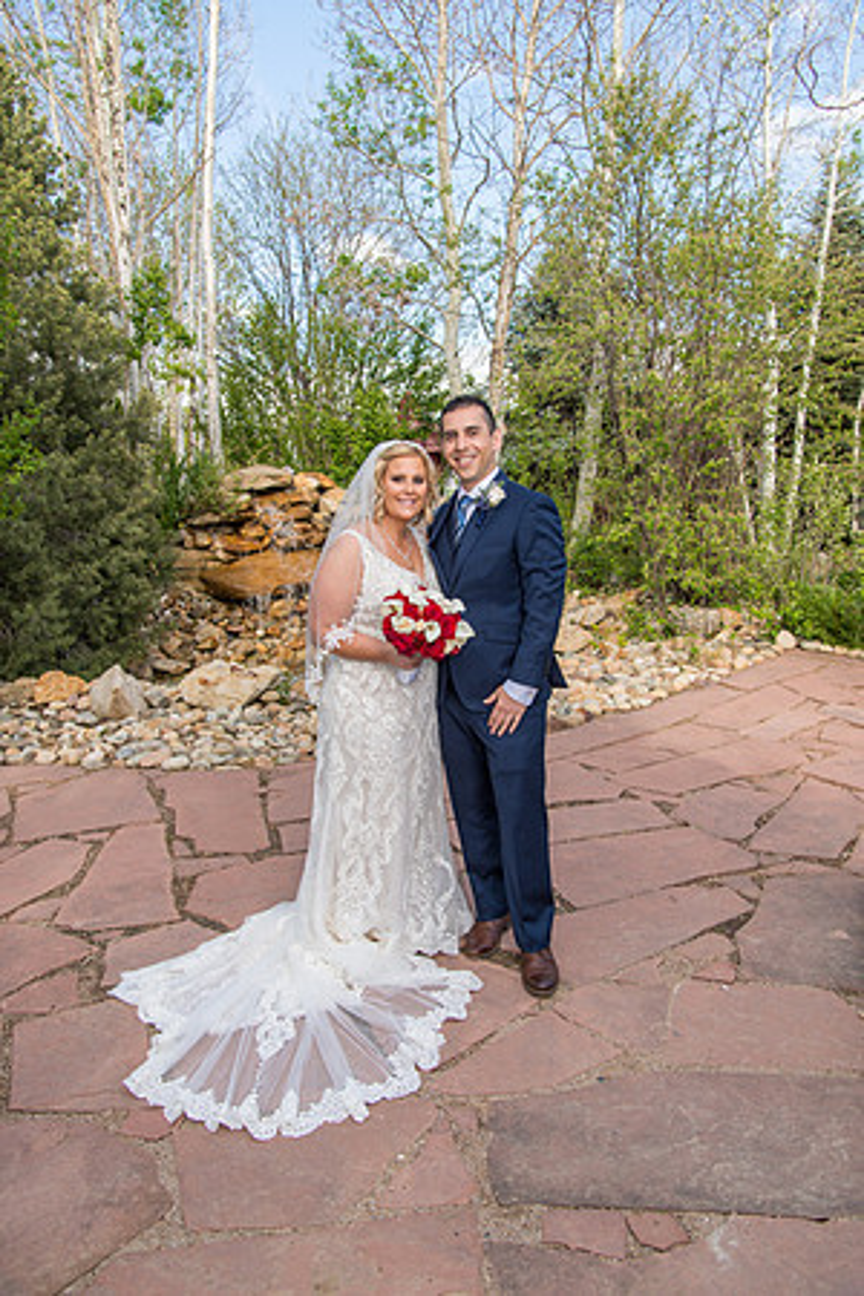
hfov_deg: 47.9
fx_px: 972
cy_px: 648
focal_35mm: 27
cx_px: 432
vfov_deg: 67.4
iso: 100
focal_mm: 27
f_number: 5
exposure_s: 1/250
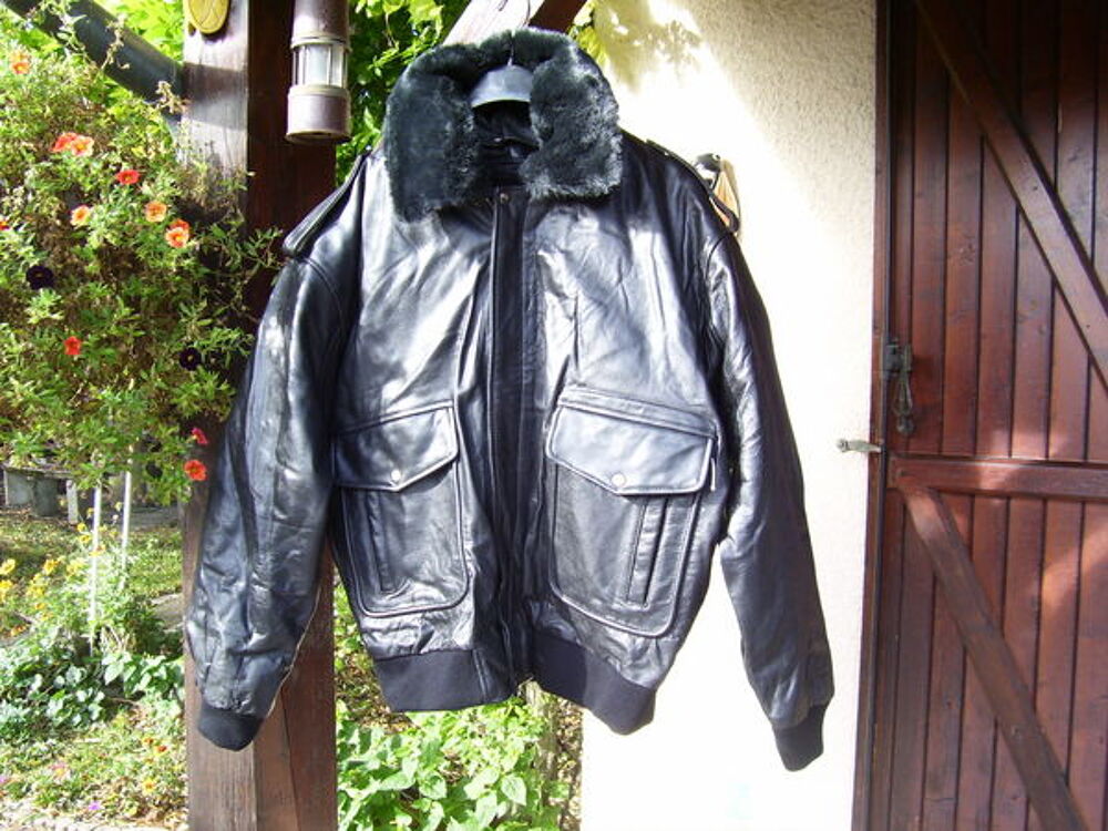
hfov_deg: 54.0
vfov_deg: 41.8
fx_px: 1088
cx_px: 554
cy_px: 416
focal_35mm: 34
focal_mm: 5.6
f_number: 2.7
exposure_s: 1/125
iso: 80
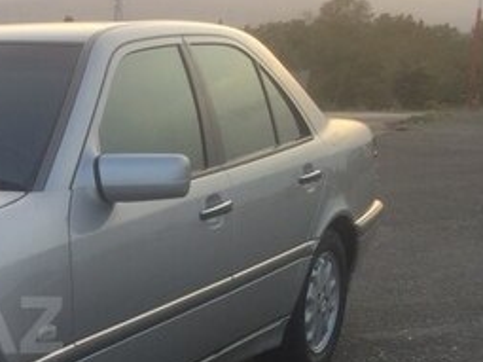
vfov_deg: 19.3
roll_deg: -1.1
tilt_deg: -11.9
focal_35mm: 75
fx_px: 1046
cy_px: 325
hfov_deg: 23.3
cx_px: -131
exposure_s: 1/128
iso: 32
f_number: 2.2
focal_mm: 4.15
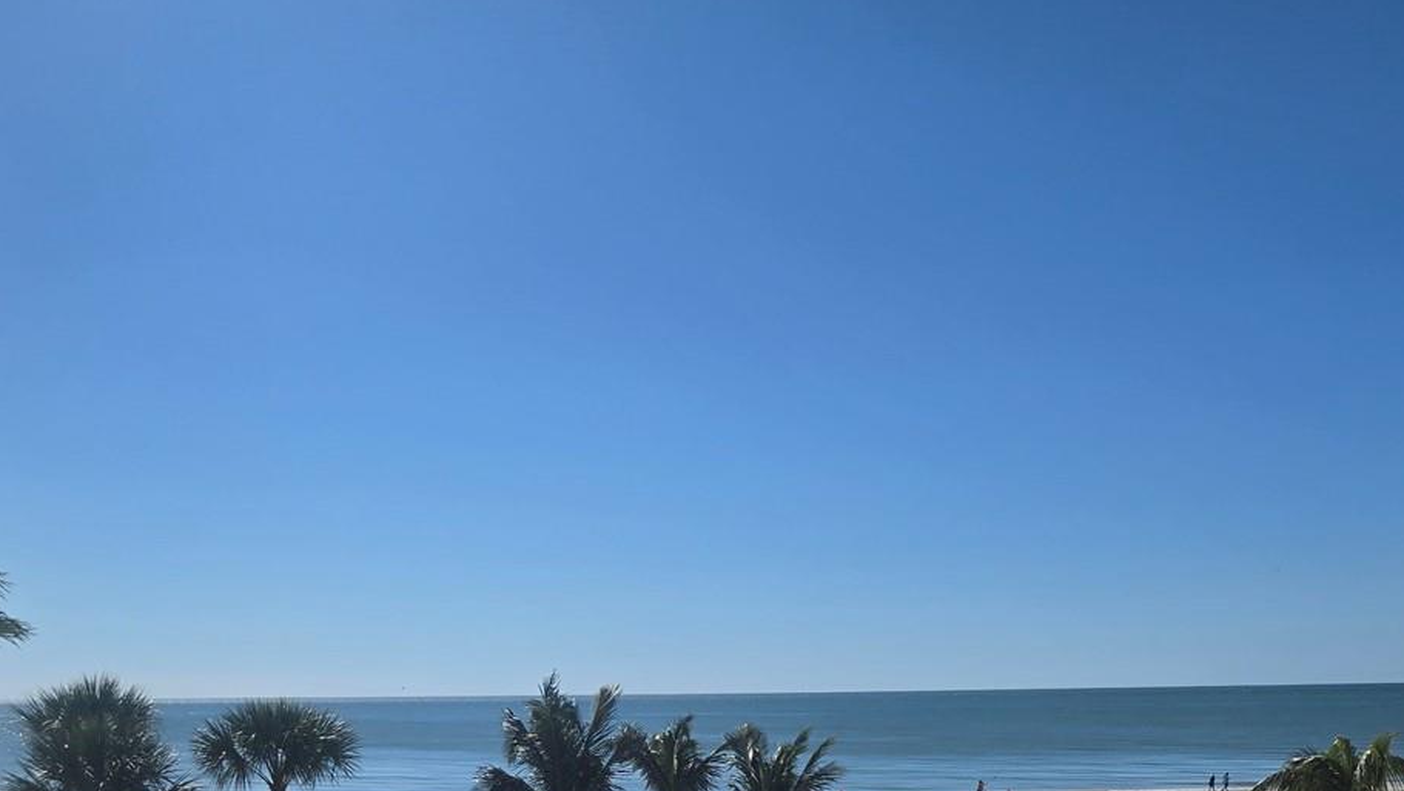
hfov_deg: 46.4
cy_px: 893
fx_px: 1638
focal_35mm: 44
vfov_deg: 25.0
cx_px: 735
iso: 25
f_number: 1.8
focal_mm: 5.4
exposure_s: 1/4364
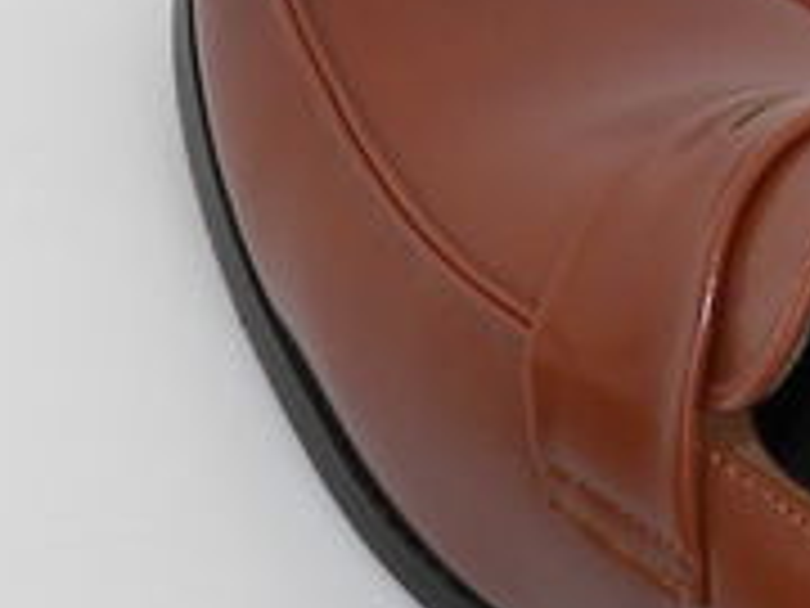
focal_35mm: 200
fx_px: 4680
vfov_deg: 7.3
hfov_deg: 9.9
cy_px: 833
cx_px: 135
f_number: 2.8
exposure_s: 1/40
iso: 50
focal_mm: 6
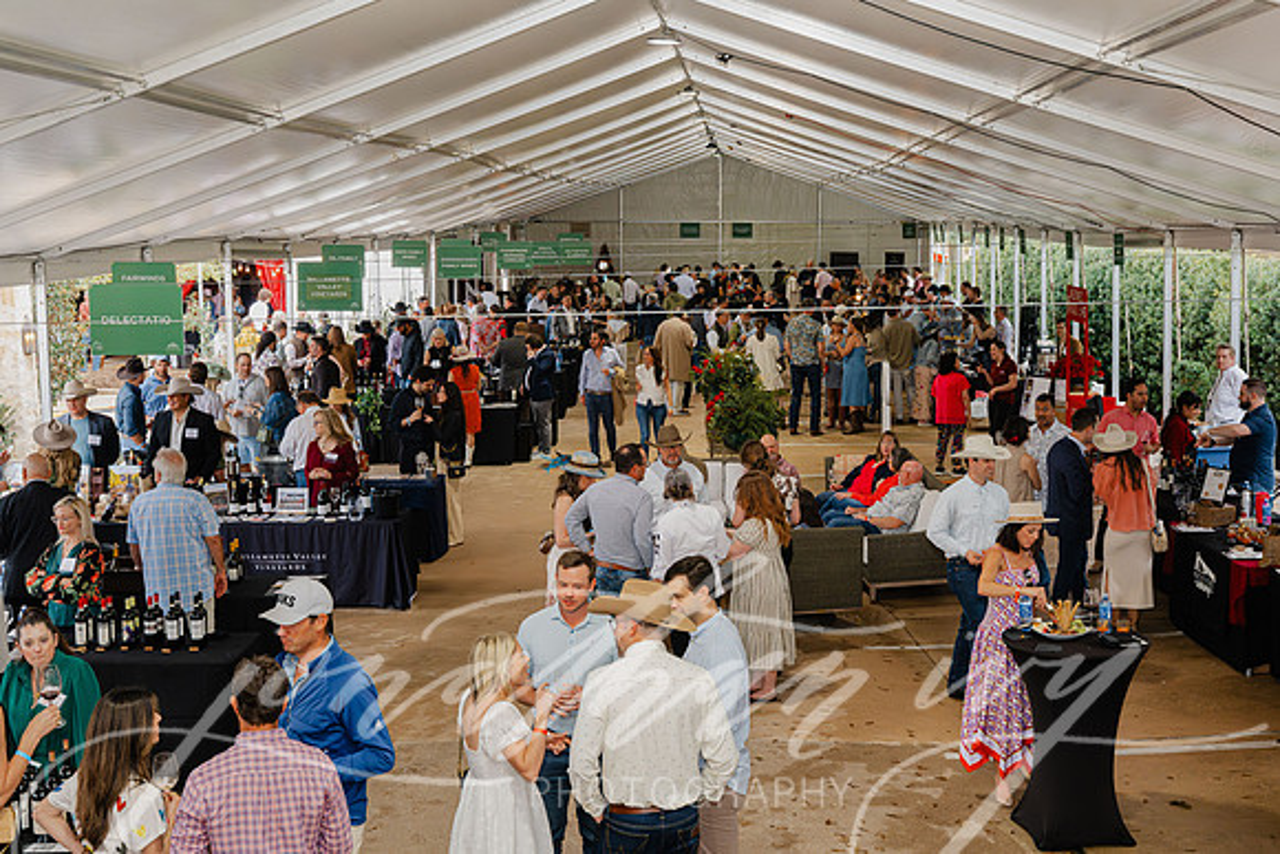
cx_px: 640
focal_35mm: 46
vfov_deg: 29.2
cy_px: 439
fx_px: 1638
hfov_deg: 42.7
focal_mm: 42
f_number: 8
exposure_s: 1/160
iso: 4000
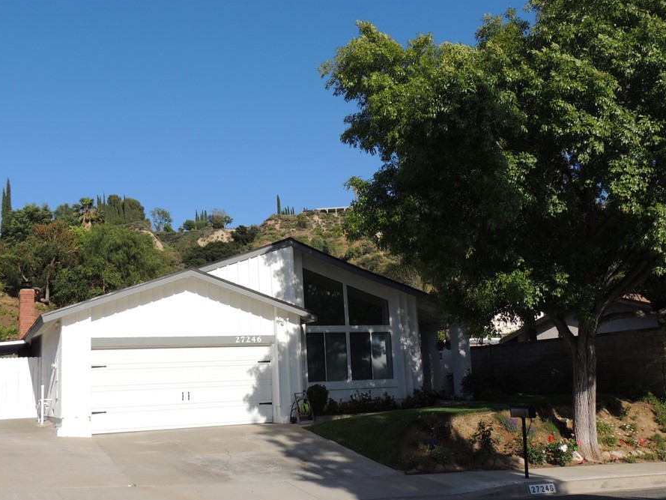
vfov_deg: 37.7
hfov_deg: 48.8
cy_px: 259
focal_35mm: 38
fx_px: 731
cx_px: 284
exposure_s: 1/1250
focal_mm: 5.8
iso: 100
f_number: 3.6
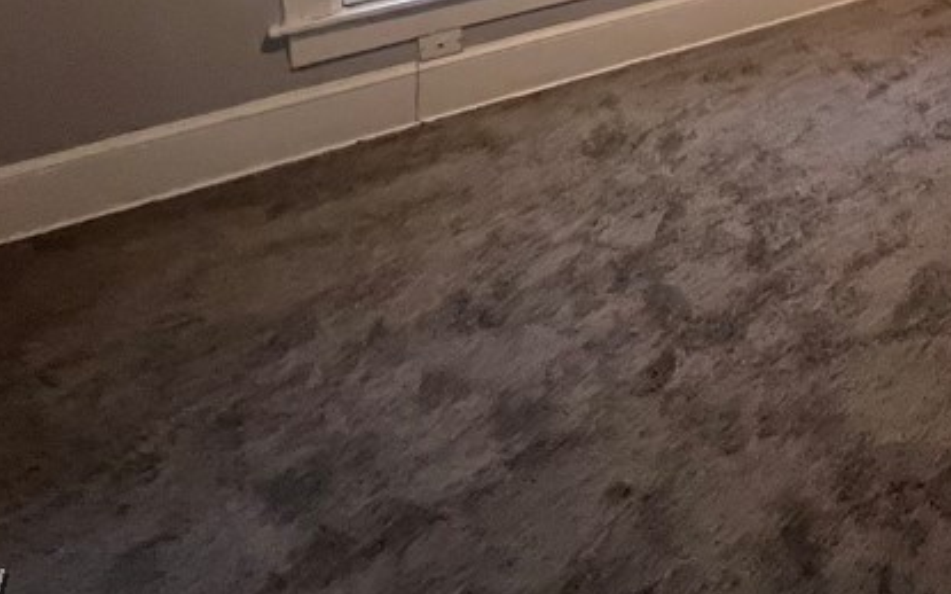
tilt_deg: -6.9
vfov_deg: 27.6
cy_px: -264
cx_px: 942
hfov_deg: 47.5
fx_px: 881
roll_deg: +1.9
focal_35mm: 34
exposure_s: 1/60
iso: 500
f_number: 1.8
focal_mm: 1.57
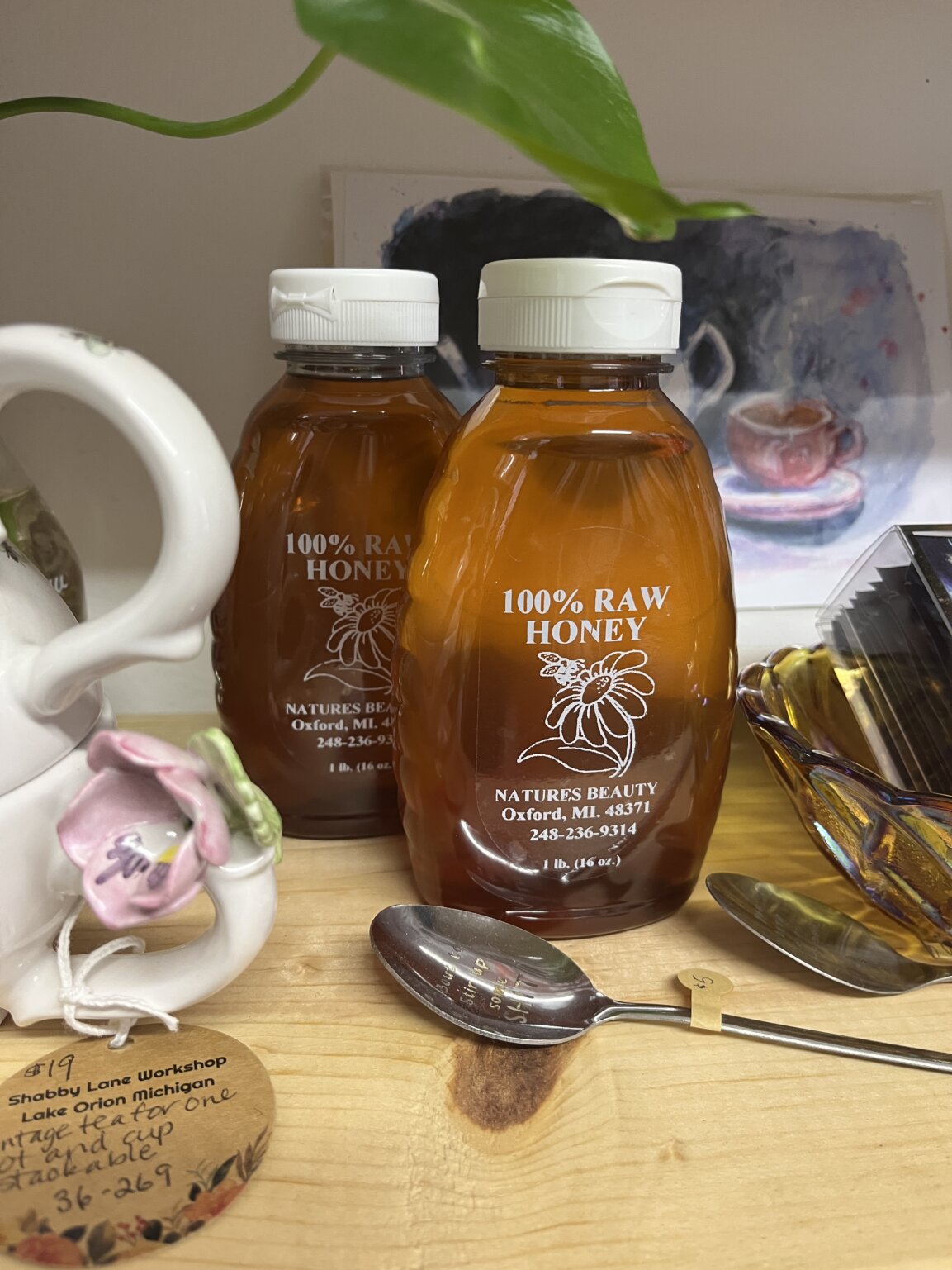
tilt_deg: -17.7
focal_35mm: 26
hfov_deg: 53.1
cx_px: 476
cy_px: 635
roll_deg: +0.1
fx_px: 953
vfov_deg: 67.3
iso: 160
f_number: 1.6
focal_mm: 5.1
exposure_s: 1/60
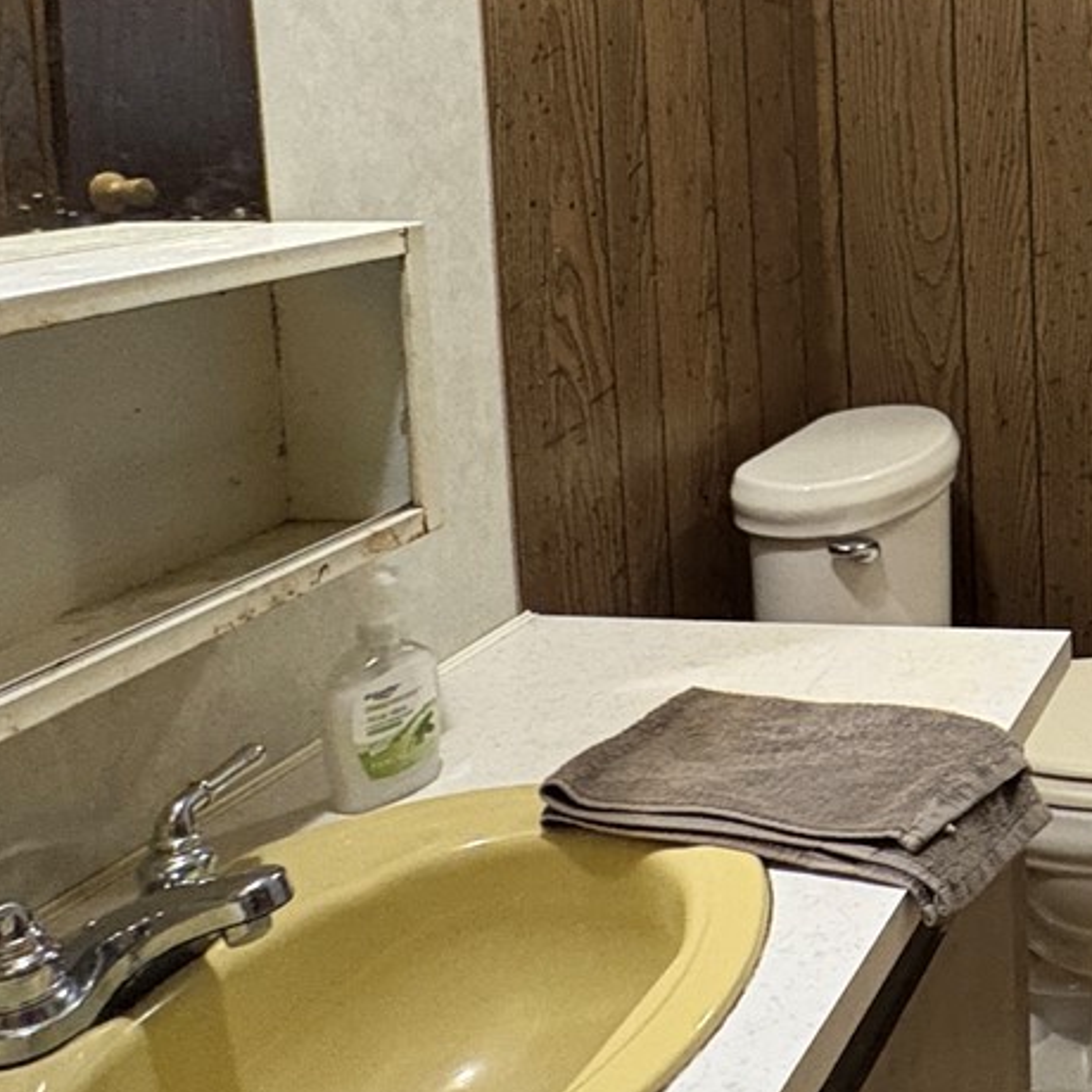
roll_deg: +1.3
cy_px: 216
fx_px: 1535
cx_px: 1310
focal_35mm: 43
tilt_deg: -6.1
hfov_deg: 32.4
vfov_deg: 37.7
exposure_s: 1/60
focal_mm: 2.22
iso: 800
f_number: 2.2
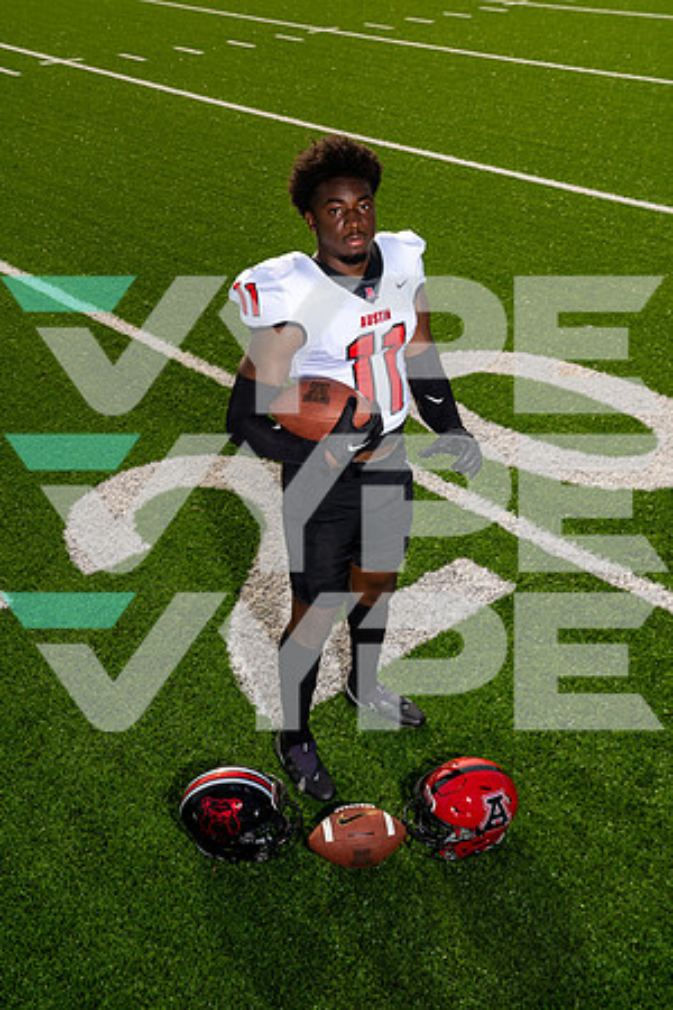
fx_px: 1122
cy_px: 505
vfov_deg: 48.5
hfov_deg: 33.4
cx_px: 336
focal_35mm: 40
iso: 100
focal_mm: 40
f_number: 8
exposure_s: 1/250
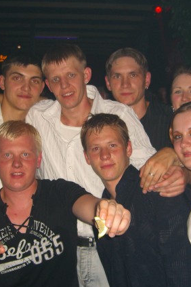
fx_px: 446
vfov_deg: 35.6
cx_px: 96
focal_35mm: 56
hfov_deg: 24.2
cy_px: 150
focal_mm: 7.9
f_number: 2.8
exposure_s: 1/60
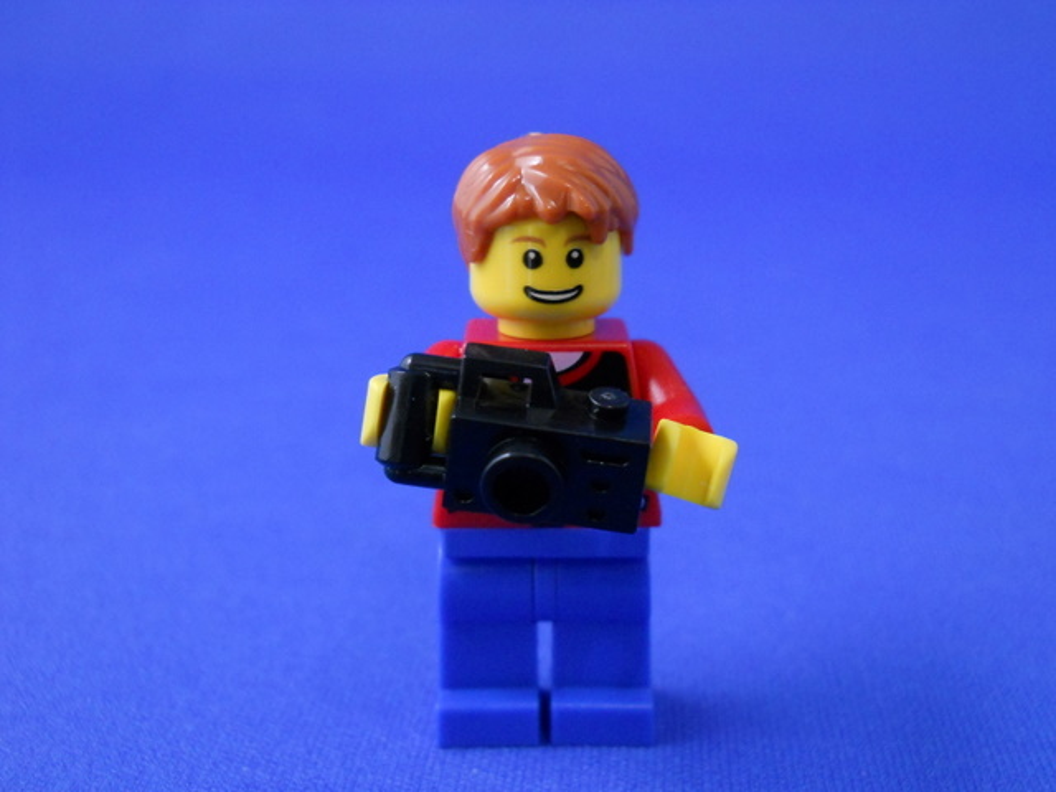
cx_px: 528
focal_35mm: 48
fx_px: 1464
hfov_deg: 39.7
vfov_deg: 30.3
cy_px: 396
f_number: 3.3
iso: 400
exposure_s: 1/8
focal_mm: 7.88
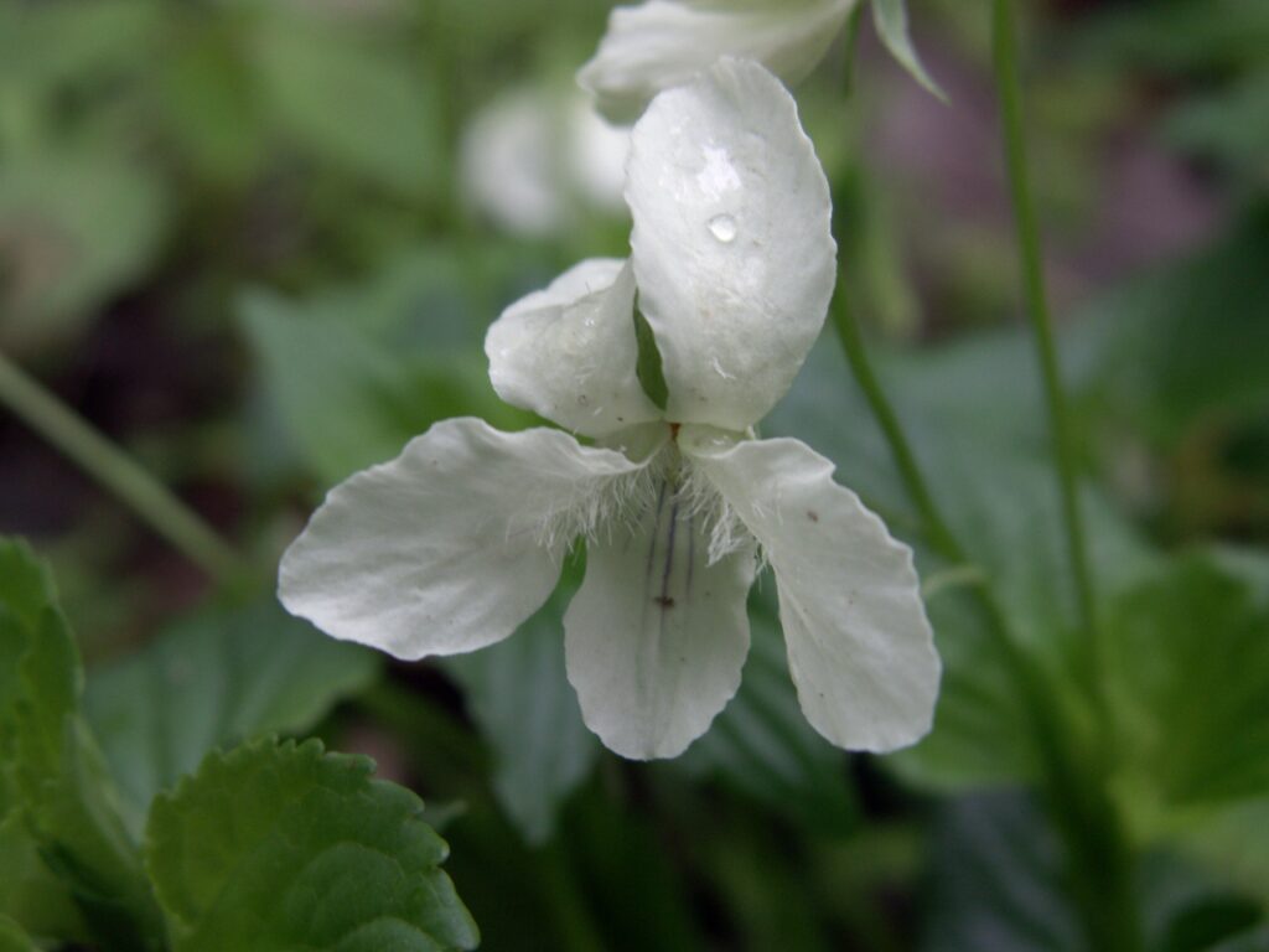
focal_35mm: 62
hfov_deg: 31.2
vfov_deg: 23.7
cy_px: 476
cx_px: 634
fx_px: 2273
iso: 50
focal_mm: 10.28
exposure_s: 1/40
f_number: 3.5
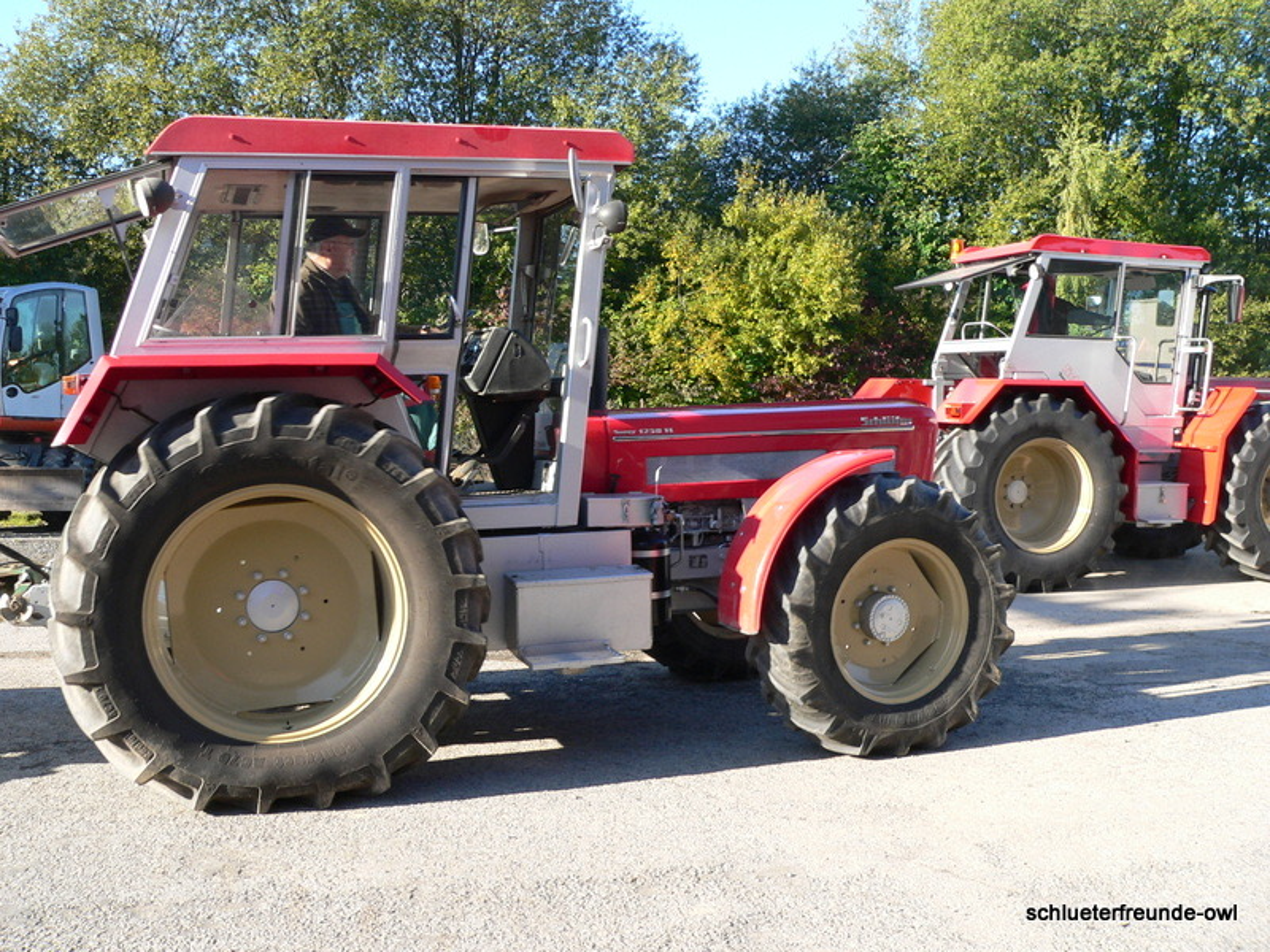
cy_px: 476
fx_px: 1321
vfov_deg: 39.7
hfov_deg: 51.4
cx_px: 635
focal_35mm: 36
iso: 80
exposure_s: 1/160
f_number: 4
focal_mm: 6
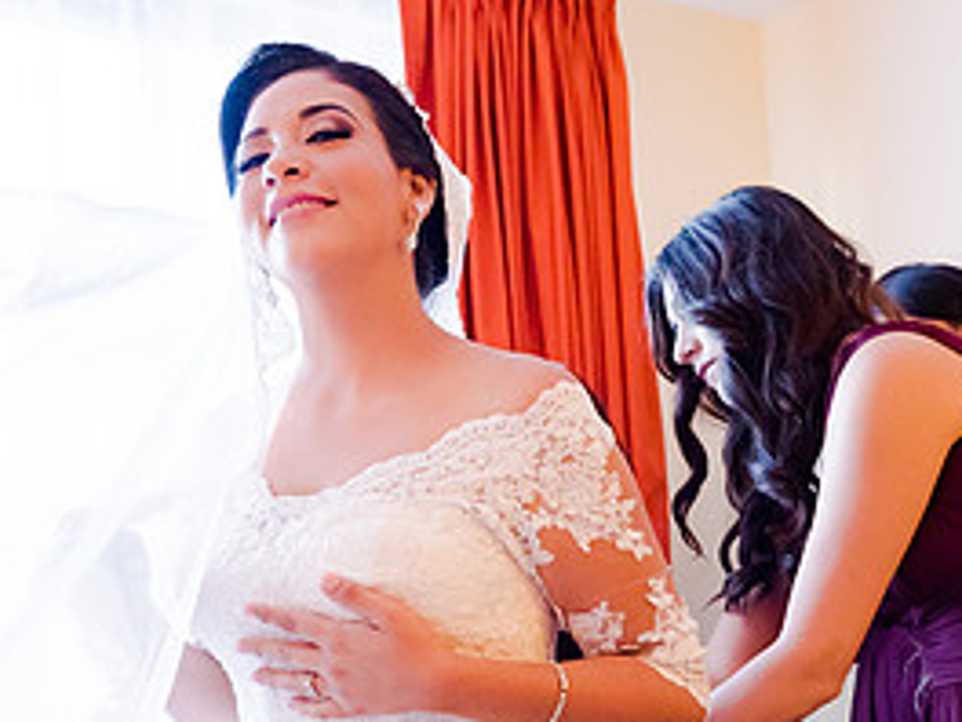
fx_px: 1528
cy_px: 571
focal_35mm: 55
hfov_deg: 34.9
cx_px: 521
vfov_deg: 26.1
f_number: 2.8
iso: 1600
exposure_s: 1/200
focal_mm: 26
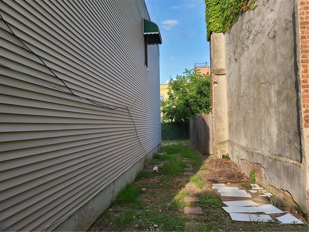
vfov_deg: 53.1
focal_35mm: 26
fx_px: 232
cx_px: 154
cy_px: 116
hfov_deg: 67.3
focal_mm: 5.4
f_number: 1.8
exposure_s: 1/825
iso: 40
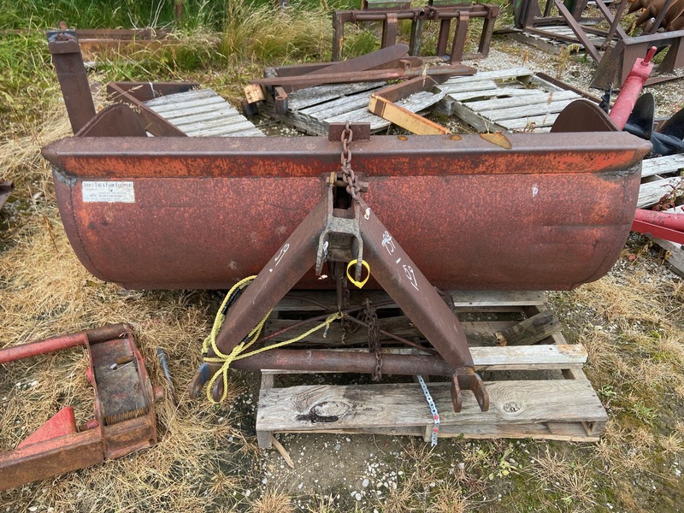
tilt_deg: -39.7
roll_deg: -0.1
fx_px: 514
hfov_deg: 67.3
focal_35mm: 26
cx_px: 342
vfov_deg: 53.1
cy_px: 256
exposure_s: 1/191
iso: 32
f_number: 1.8
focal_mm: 4.25
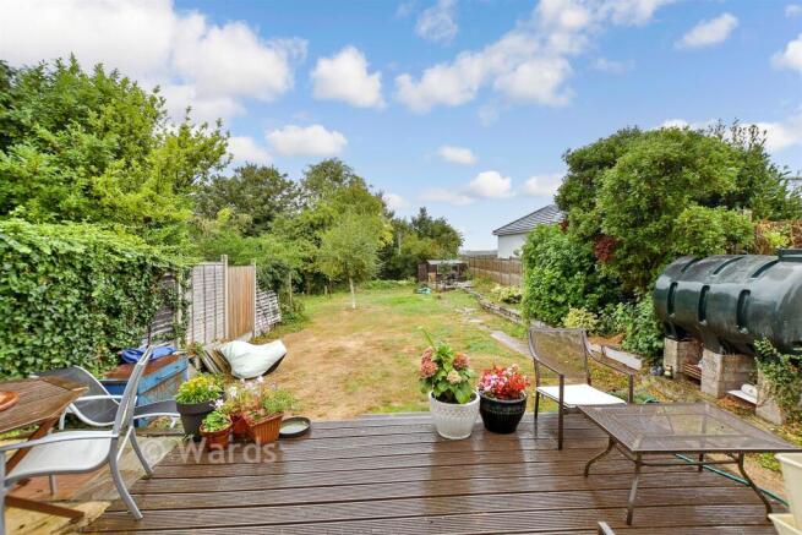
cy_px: 268
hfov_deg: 100.4
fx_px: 334
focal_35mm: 15
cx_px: 401
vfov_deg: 77.4
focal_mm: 10
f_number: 6.3
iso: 160
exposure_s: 1/80
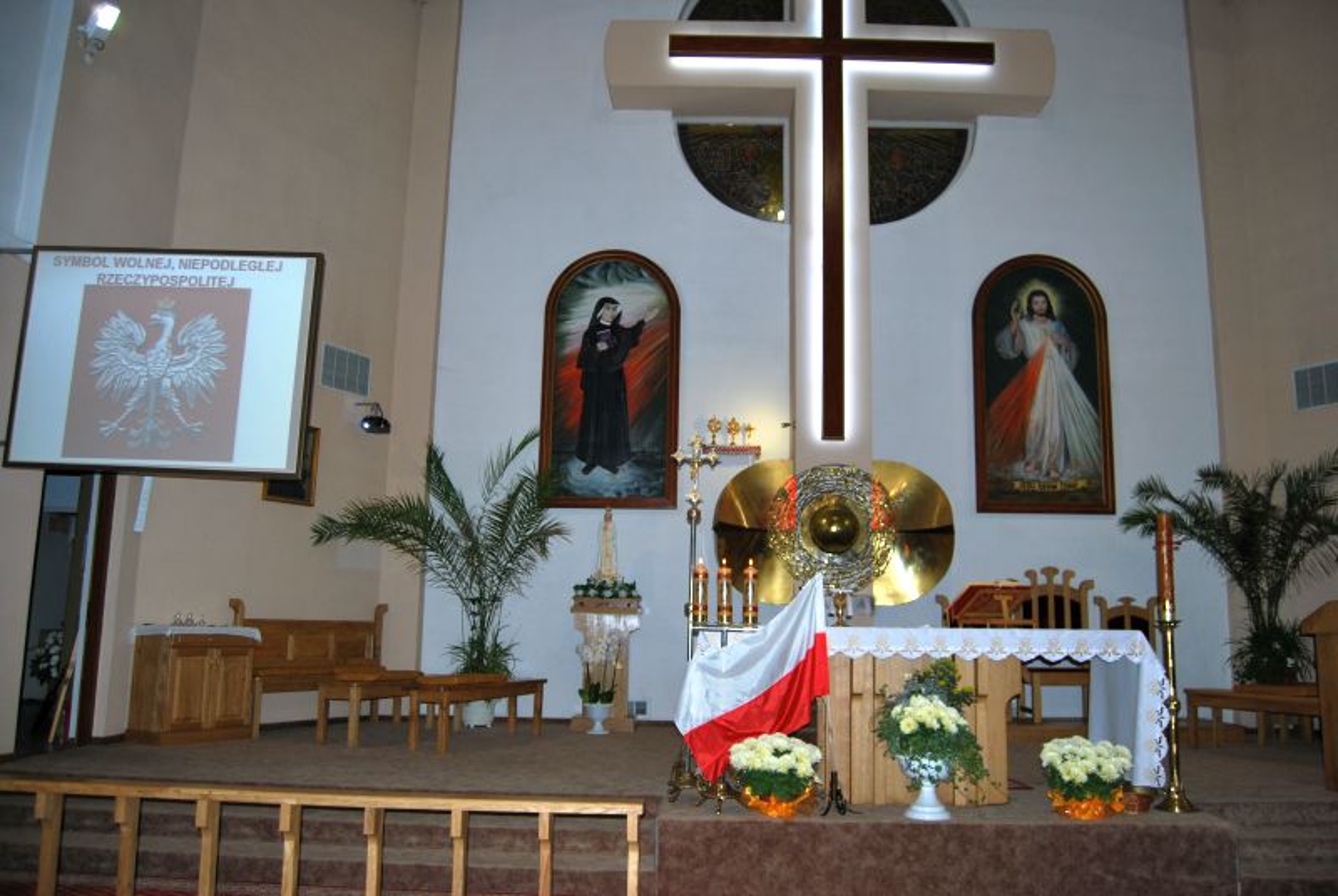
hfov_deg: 67.3
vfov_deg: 48.1
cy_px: 448
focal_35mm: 27
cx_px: 669
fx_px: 1005
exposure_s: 1/60
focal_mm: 18
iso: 200
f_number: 3.5
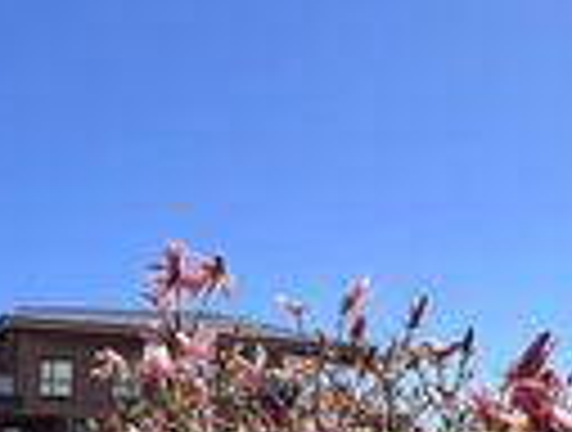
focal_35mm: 51
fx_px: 845
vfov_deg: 23.9
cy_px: 614
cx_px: -158
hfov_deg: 30.2
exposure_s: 1/622
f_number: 1.8
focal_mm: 1.57
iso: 32
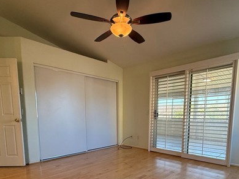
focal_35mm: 23
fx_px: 159
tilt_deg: -8.2
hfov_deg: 73.9
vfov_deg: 56.0
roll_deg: +0.3
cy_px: 134
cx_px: 123
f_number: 2.2
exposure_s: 1/120
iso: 250
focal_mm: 2.22
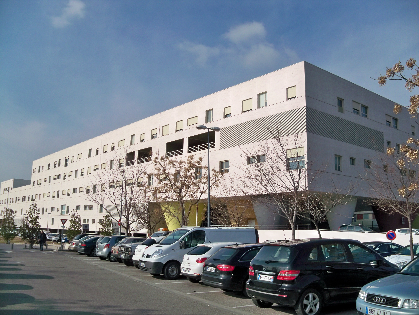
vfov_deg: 40.7
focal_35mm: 35
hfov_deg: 52.6
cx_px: 210
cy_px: 158
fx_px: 424
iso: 100
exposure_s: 1/640
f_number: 6.2
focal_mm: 6.2
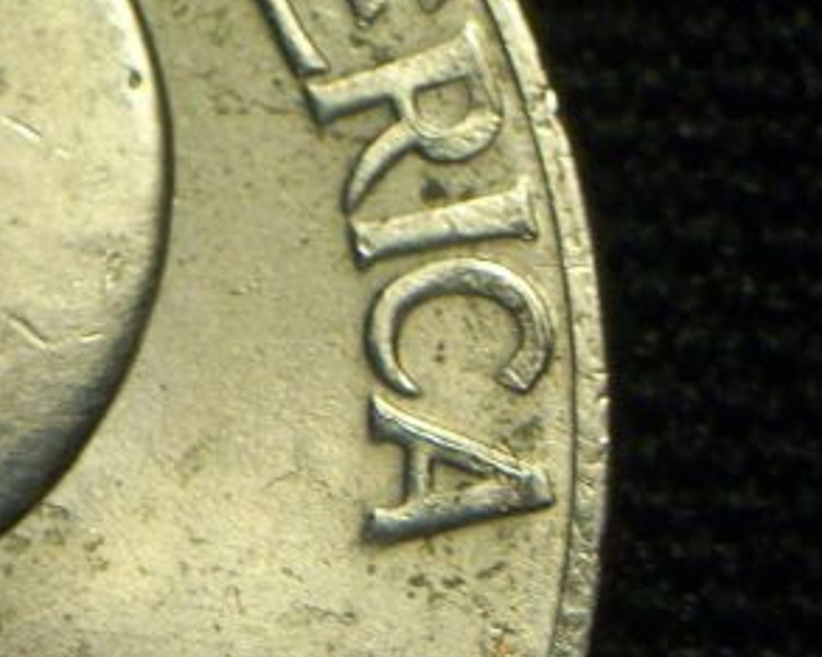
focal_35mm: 204
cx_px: 140
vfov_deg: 7.6
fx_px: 4960
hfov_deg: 9.4
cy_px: 567
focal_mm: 17.1
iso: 160
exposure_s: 1/31
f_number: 5.1
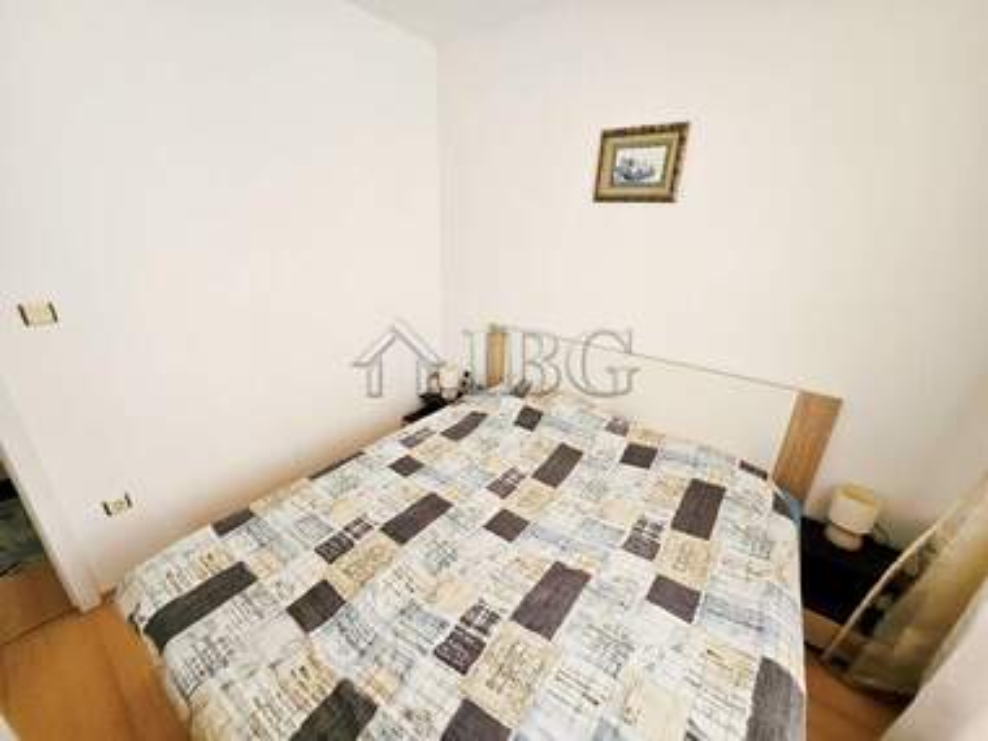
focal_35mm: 13
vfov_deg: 89.9
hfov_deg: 106.2
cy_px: 370
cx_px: 494
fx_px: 371
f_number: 2.2
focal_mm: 1.7
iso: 200
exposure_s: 1/50
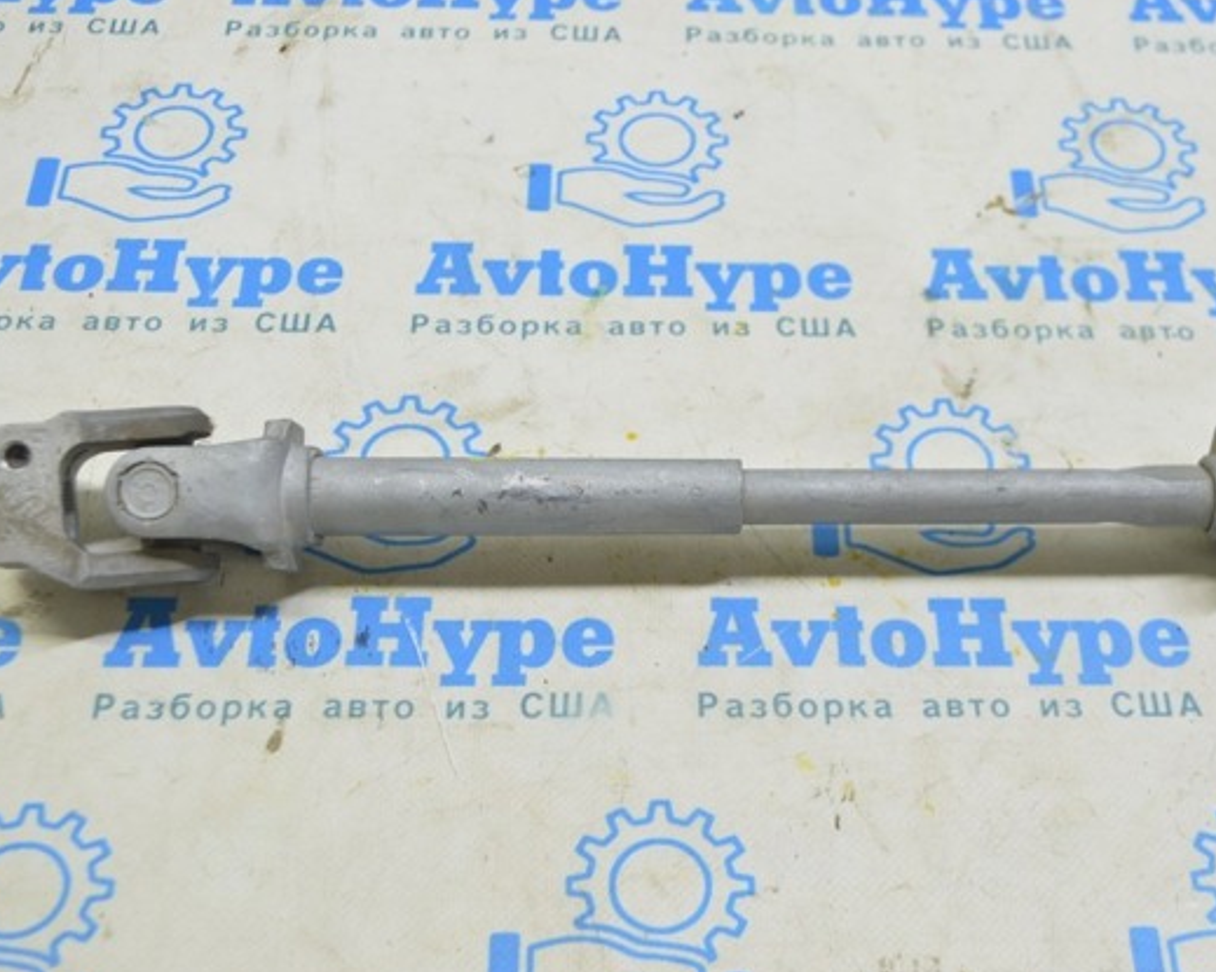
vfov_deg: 29.1
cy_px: 491
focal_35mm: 52
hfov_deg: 35.9
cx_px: 717
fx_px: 1871
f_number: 5.6
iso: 400
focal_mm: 30
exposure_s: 1/20
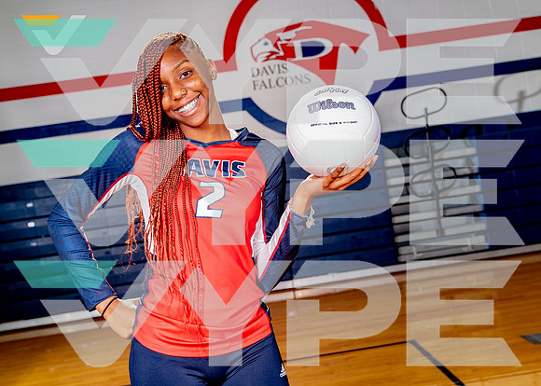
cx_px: 270
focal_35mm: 39
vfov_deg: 35.8
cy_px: 193
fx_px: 598
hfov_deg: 48.7
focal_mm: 37
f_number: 4.5
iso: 125
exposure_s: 1/125
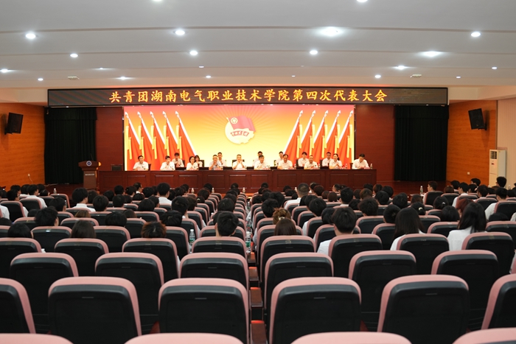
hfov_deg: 53.1
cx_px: 258
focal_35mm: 36
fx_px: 516
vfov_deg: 36.9
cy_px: 172
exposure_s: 1/50
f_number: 2.8
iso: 500
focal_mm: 24
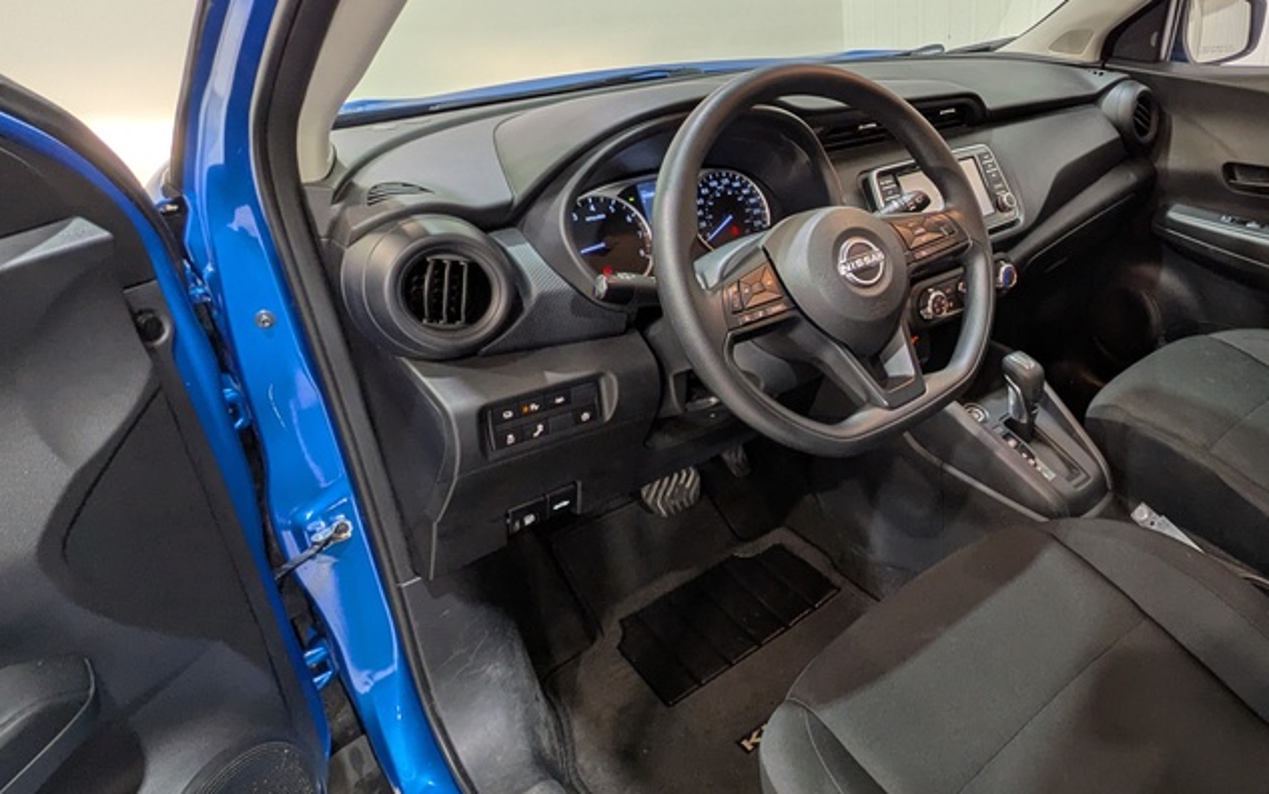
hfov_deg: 71.3
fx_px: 830
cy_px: 365
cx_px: 900
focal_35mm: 24
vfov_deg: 51.1
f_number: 2.2
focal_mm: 1.83
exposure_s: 1/30
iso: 49
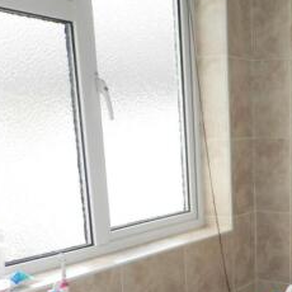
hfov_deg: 28.1
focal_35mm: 56
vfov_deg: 29.8
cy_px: 237
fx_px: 534
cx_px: 314
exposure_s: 1/50
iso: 80
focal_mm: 4.5
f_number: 3.1
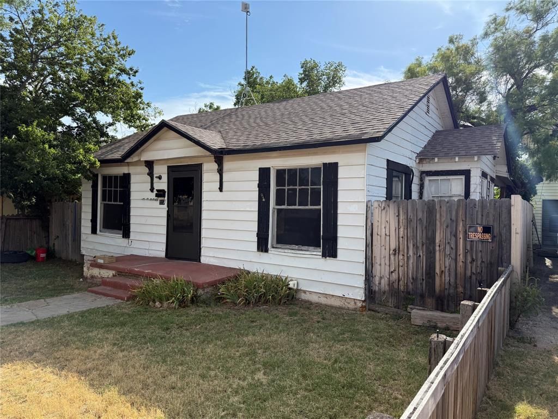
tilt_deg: +0.3
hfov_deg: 71.6
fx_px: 387
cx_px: 279
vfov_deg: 56.8
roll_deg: -1.0
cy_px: 210
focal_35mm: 24
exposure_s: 1/3425
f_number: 1.78
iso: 100
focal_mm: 6.76
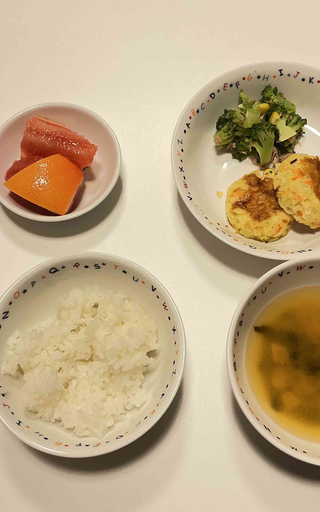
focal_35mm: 42
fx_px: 586
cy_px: 252
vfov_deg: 47.2
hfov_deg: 30.5
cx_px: 182
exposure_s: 1/60
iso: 50
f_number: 1.8
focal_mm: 3
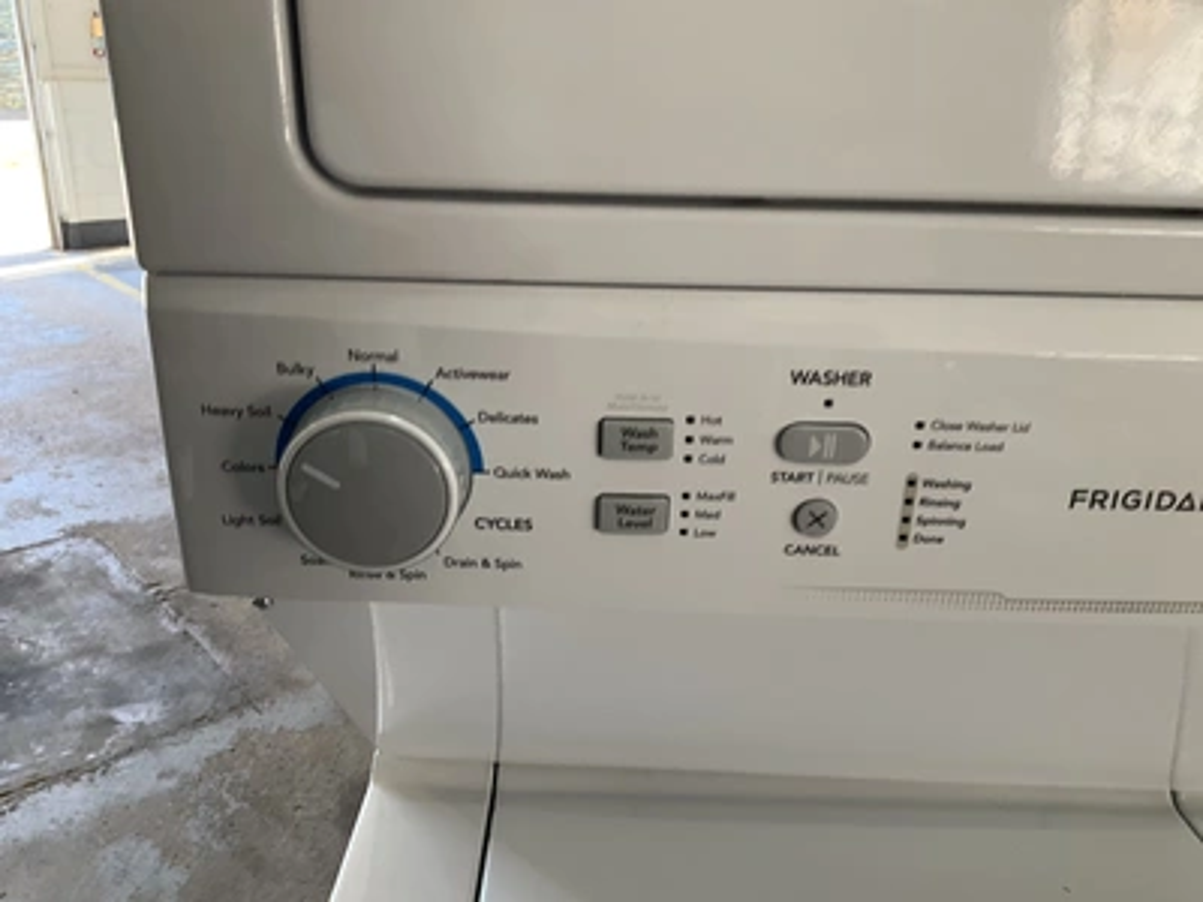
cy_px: 451
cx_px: 602
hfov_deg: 61.7
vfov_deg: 48.2
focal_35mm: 29
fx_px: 1008
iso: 50
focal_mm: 3
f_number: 1.8
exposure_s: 1/60
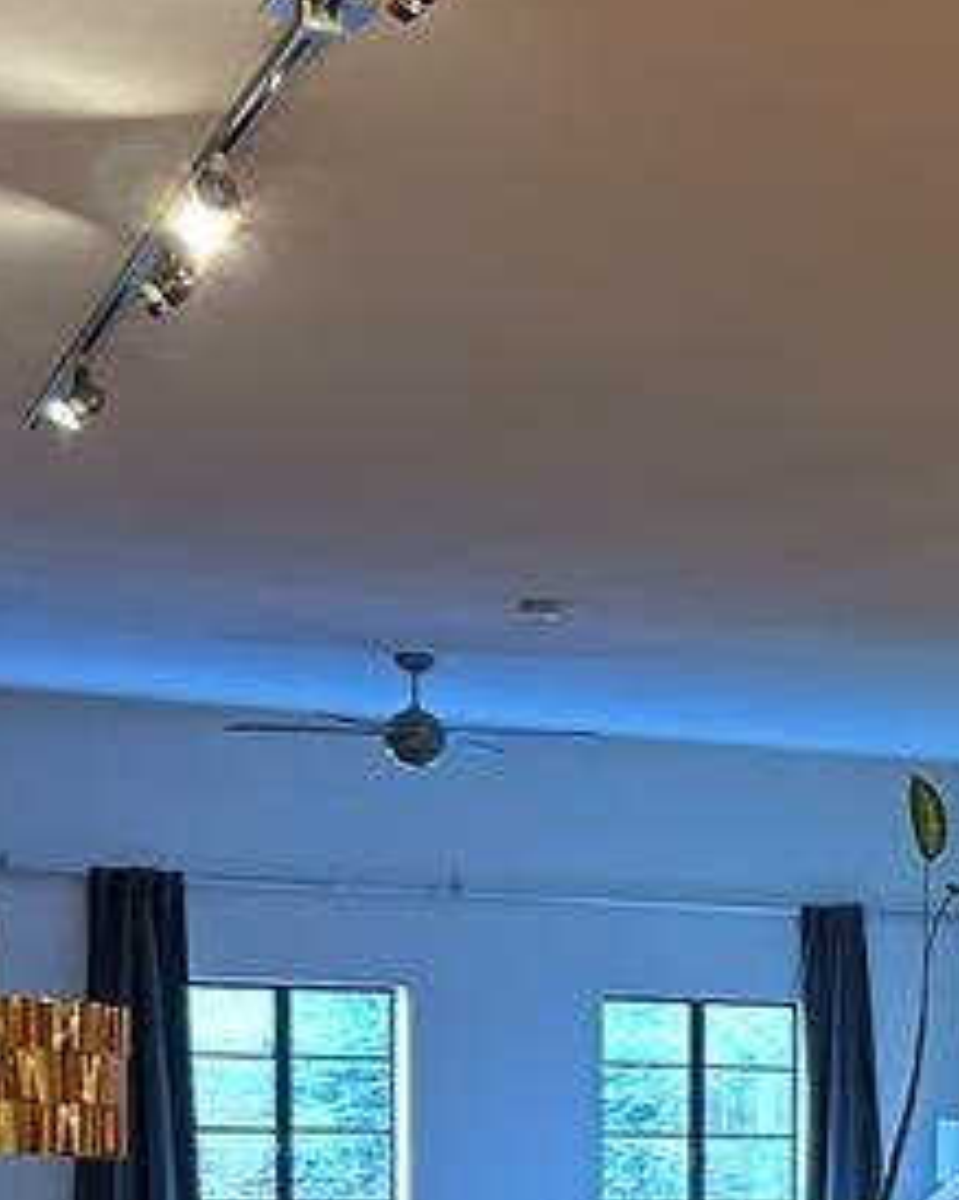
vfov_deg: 19.2
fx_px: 3372
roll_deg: -1.5
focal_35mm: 95
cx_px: 1800
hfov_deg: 14.1
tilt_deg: -5.0
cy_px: 1375
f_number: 1.5
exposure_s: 1/60
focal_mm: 5.7
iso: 320
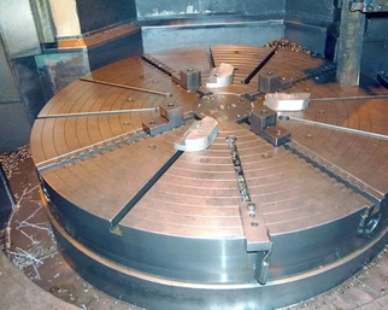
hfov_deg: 51.5
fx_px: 402
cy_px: 151
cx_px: 210
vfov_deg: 42.2
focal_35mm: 35
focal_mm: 20
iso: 400
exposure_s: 1/60
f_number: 3.8
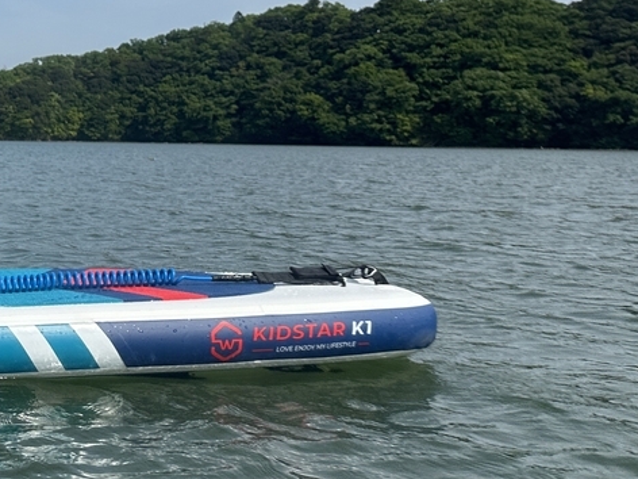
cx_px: -150
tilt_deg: +1.1
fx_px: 1124
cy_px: 116
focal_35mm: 61
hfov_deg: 27.4
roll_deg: -0.7
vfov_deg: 23.8
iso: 80
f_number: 1.78
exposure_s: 1/5525
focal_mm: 6.86
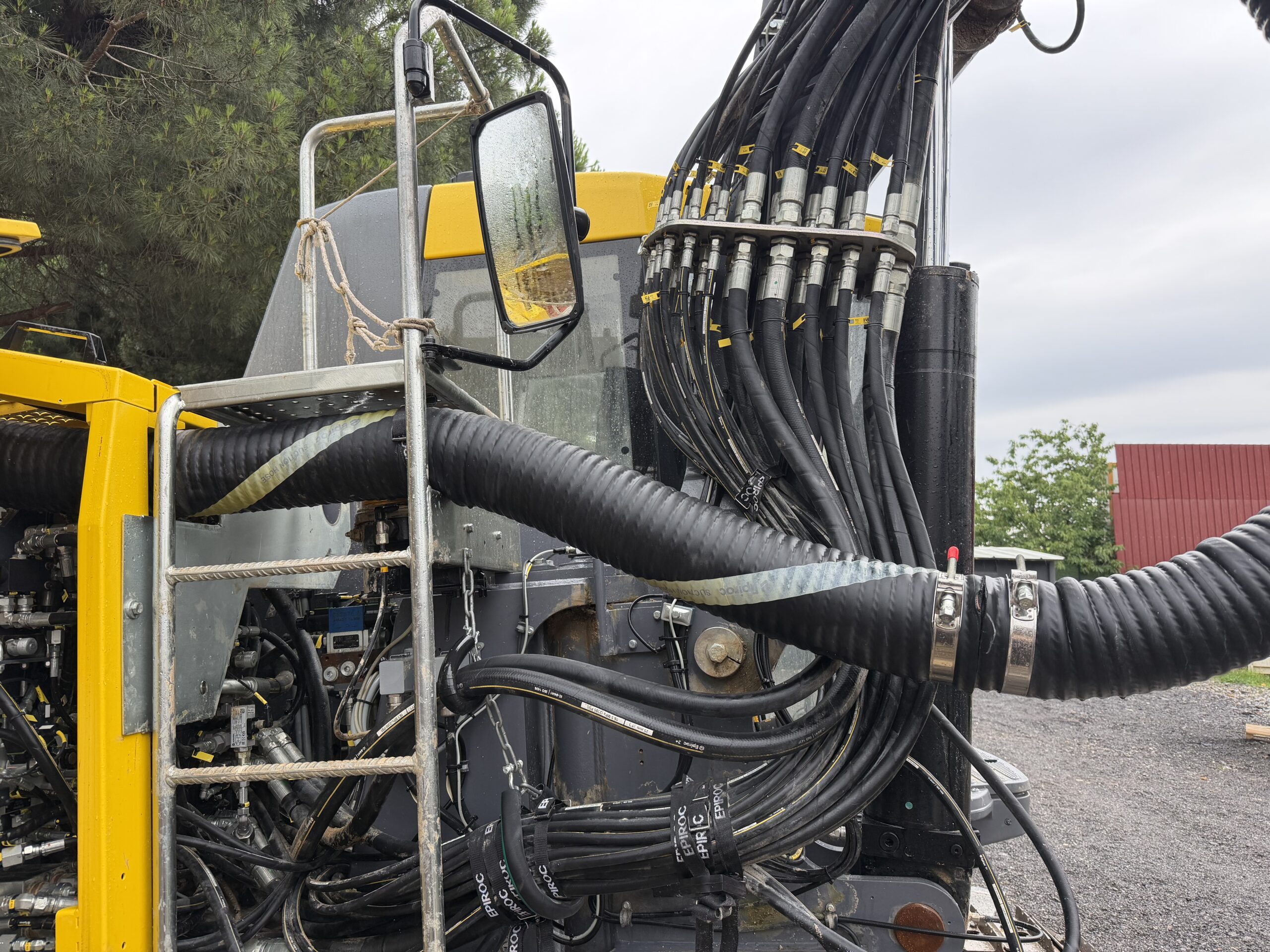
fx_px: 881
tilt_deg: +8.4
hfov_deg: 71.6
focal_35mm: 24
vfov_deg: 56.8
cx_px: 635
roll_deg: -0.8
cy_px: 476
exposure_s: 1/191
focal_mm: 6.76
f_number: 1.78
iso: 100
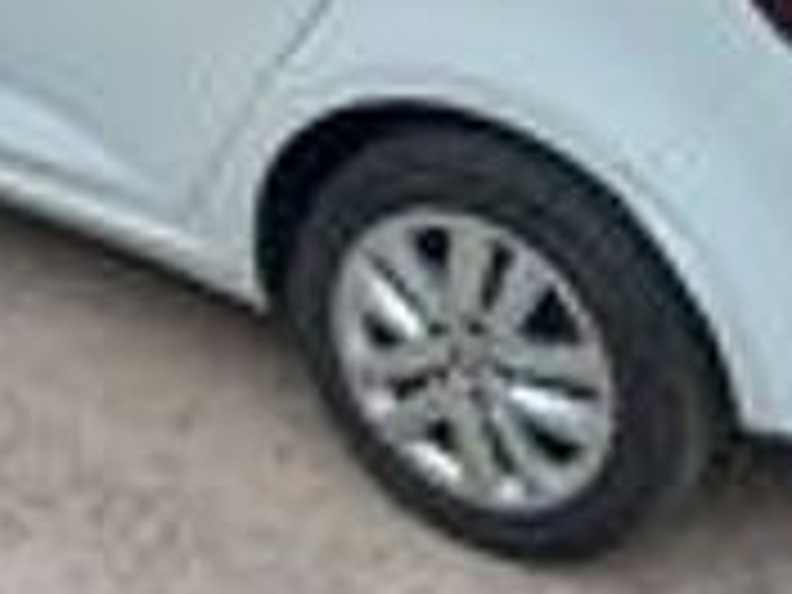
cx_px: 320
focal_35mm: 68
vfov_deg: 20.9
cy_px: 0
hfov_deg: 28.5
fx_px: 1556
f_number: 2
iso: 25
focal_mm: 4.6
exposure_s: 1/337
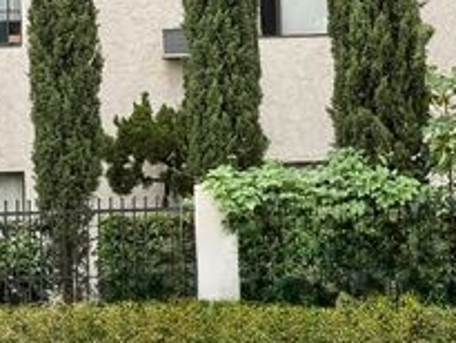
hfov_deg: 16.8
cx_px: 258
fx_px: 1542
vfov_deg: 12.6
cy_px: 68
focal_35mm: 117
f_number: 1.78
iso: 80
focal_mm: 6.76
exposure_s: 1/1167
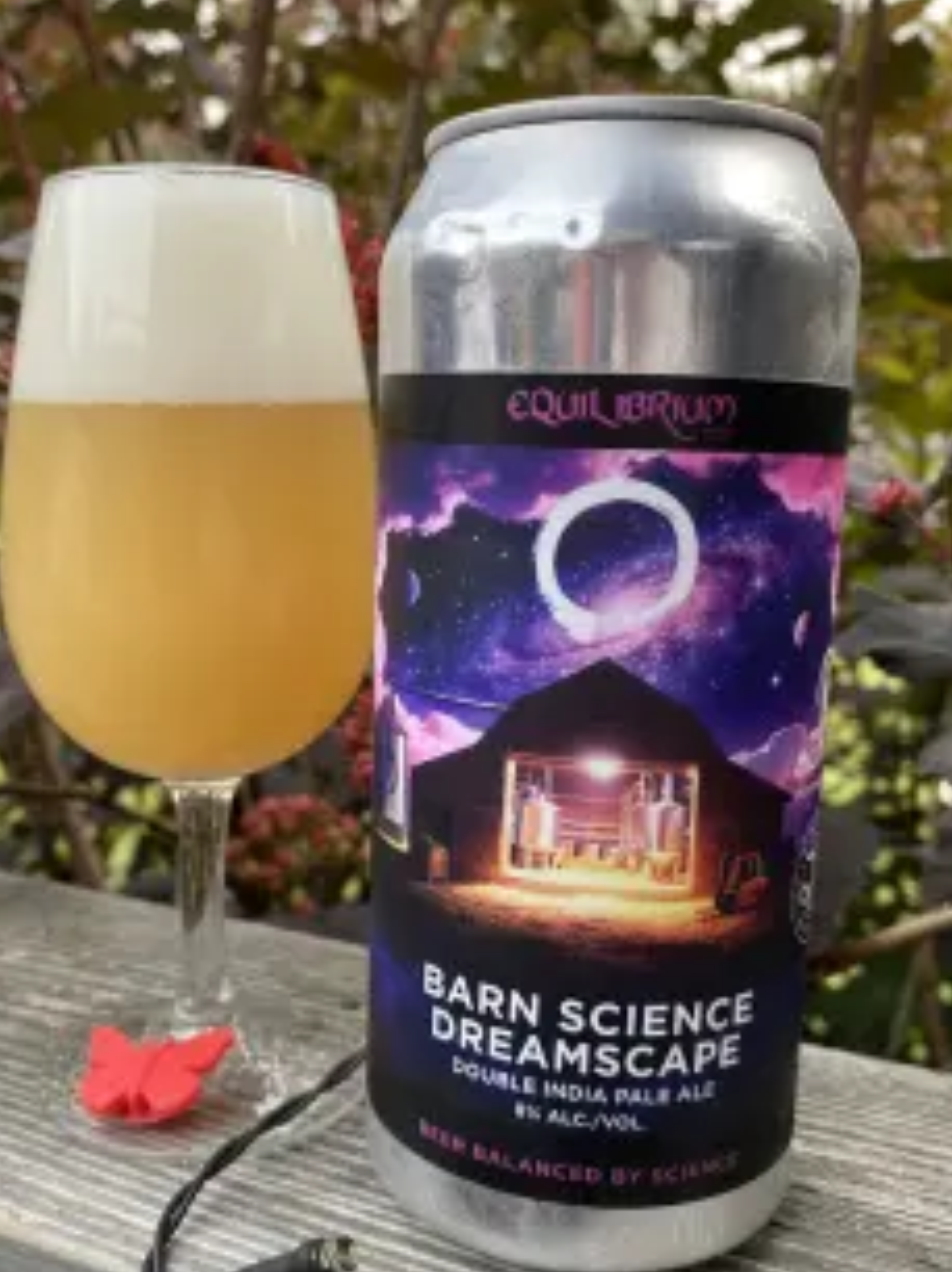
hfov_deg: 41.6
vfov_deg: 53.9
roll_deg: +0.3
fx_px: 1248
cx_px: 382
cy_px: 694
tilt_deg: -12.3
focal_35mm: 34
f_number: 1.8
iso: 40
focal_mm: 4.25
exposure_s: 1/121
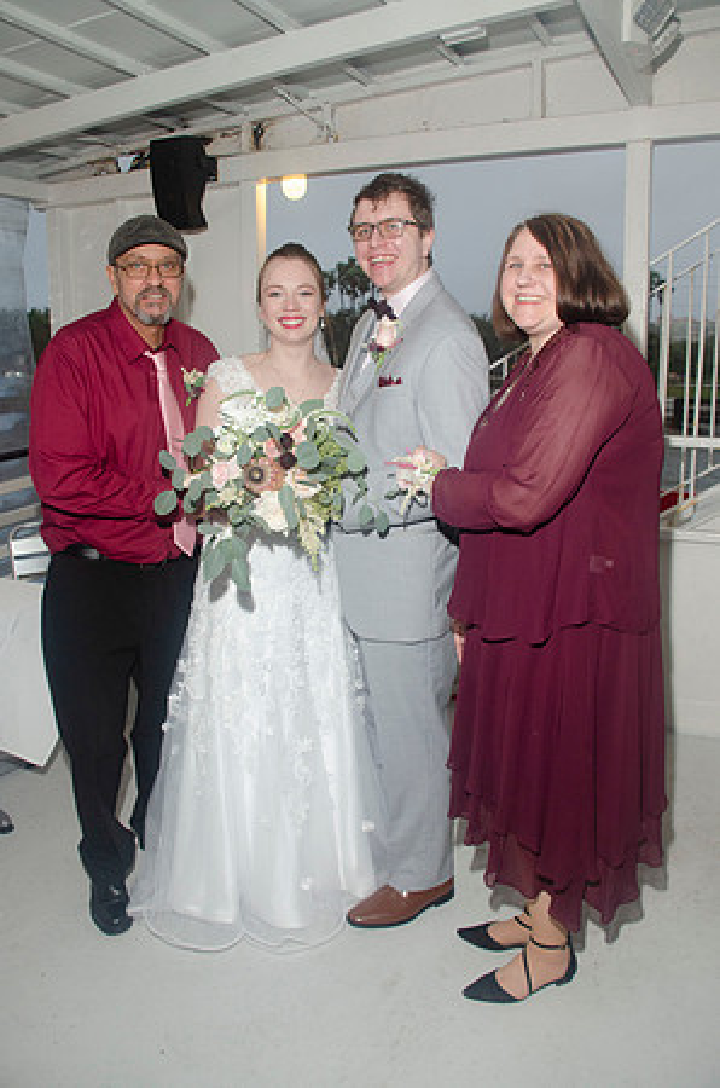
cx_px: 360
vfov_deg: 67.5
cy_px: 544
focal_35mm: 27
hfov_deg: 47.7
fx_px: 814
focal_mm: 18
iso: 400
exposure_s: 1/60
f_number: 5.6
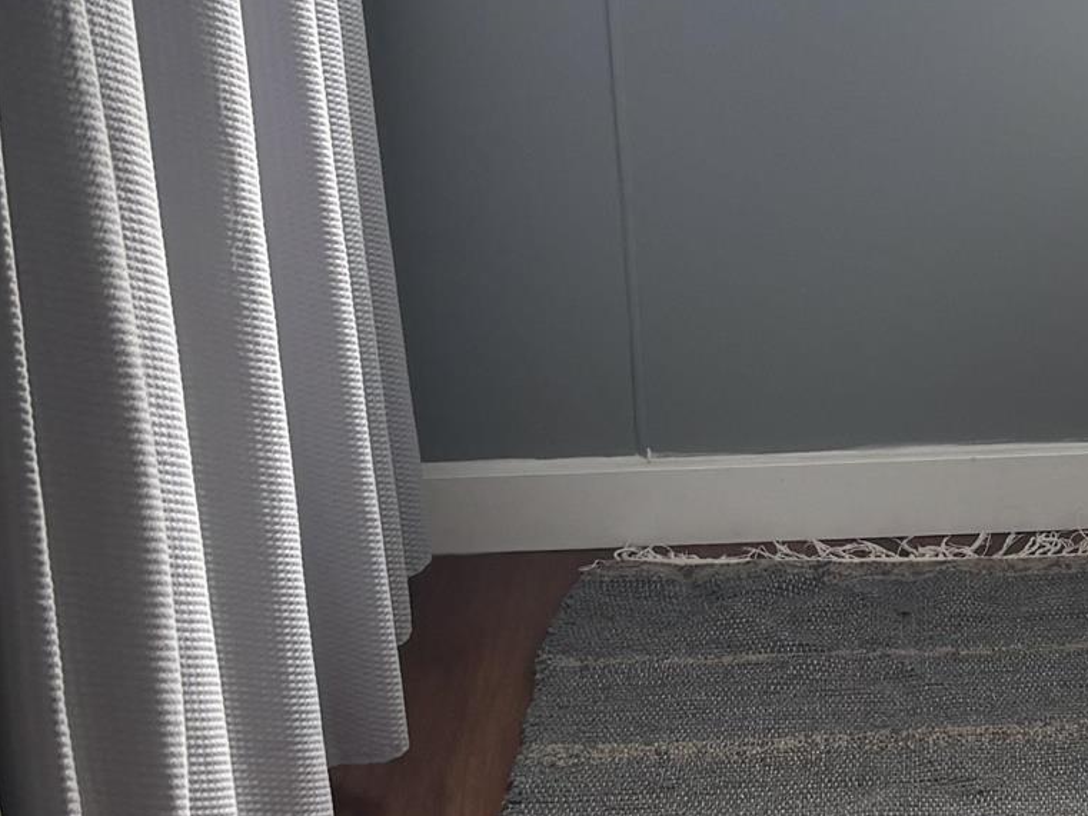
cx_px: 1255
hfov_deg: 17.9
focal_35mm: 105
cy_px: 193
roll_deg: -0.2
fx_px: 3301
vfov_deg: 14.0
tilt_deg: -19.3
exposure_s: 1/60
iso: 80
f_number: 1.6
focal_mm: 5.96
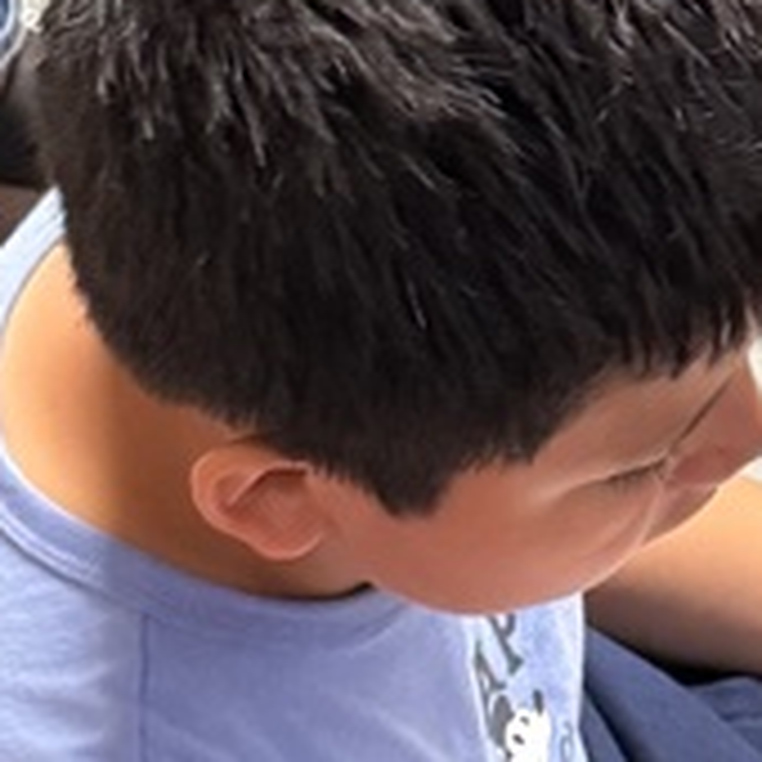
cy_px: 1484
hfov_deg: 13.5
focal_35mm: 128
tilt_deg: -61.5
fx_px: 3188
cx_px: 641
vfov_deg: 12.2
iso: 500
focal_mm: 6.76
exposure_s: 1/60
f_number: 1.78
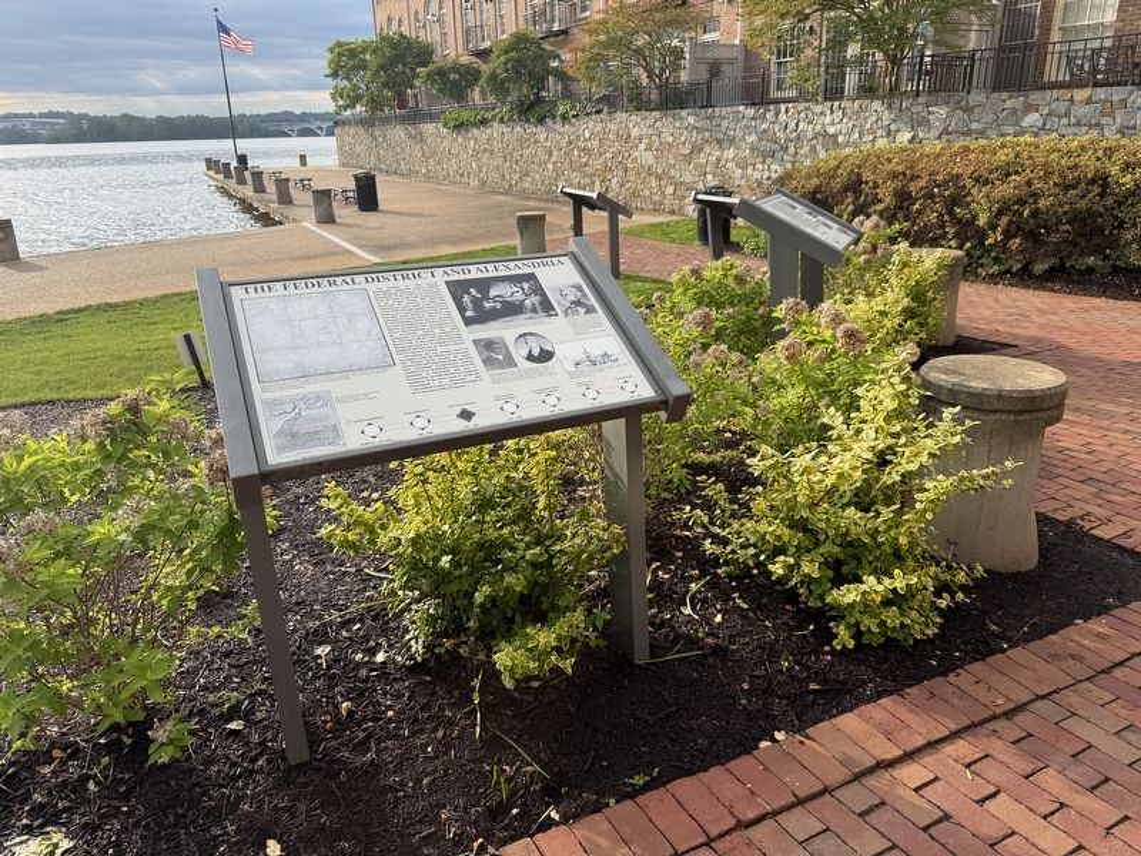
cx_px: 570
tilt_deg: -14.9
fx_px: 791
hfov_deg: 71.6
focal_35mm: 24
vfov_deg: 56.8
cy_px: 428
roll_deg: -1.6
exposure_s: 1/1689
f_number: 1.78
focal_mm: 6.76
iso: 80
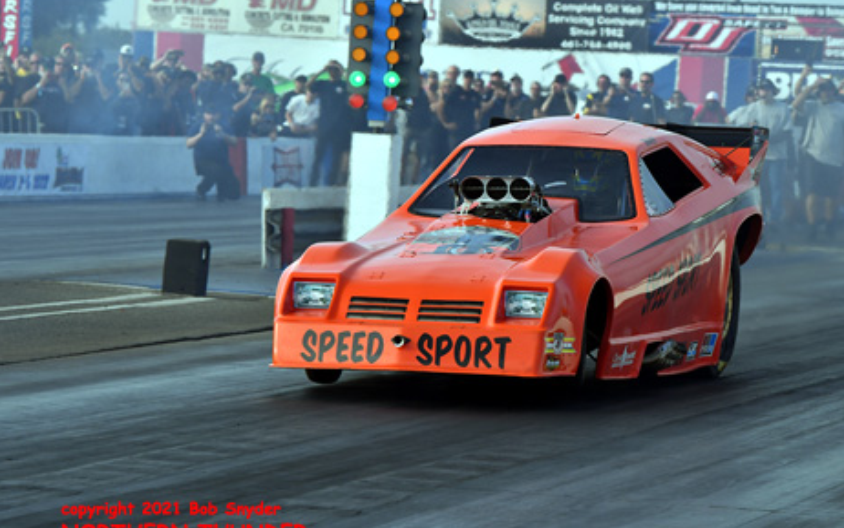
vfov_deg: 6.1
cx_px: 453
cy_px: 281
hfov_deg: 9.8
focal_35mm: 215
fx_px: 4947
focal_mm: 130
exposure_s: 1/1000
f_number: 5.6
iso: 250
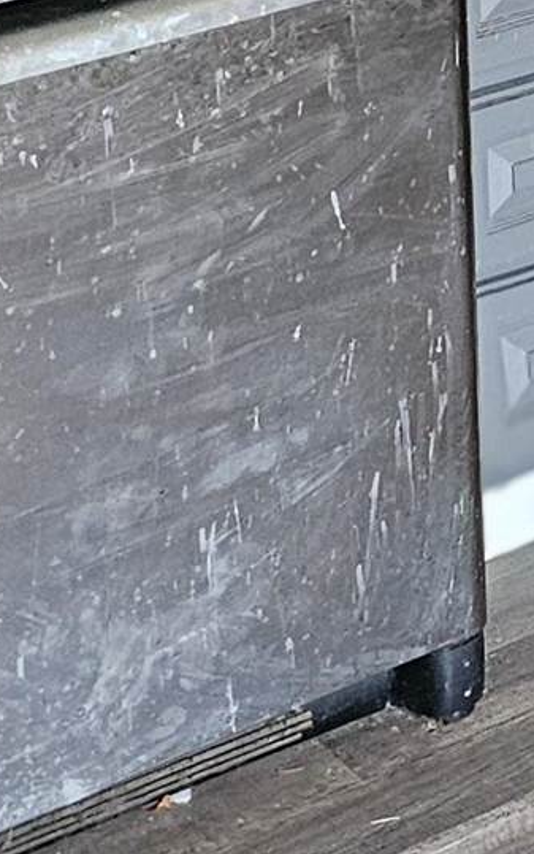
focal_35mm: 139
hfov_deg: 8.5
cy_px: -664
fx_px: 3236
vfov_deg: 13.5
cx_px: 1322
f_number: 1.7
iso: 800
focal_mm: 6.3
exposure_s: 1/120
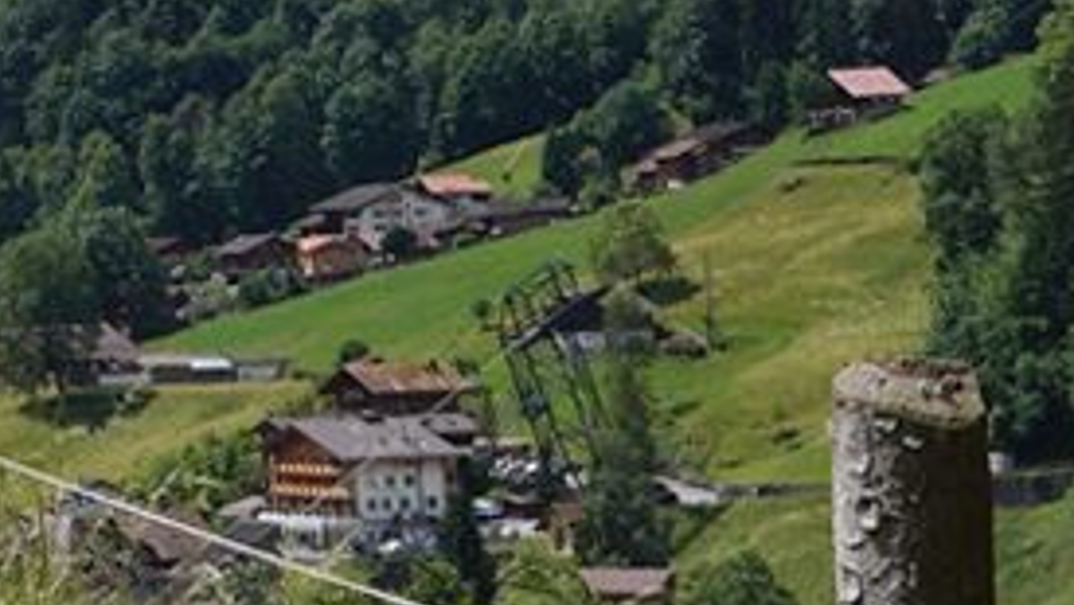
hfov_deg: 10.3
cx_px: -1449
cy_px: -437
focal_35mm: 183
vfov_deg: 6.5
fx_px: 5214
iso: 100
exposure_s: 1/100
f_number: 16
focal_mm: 24
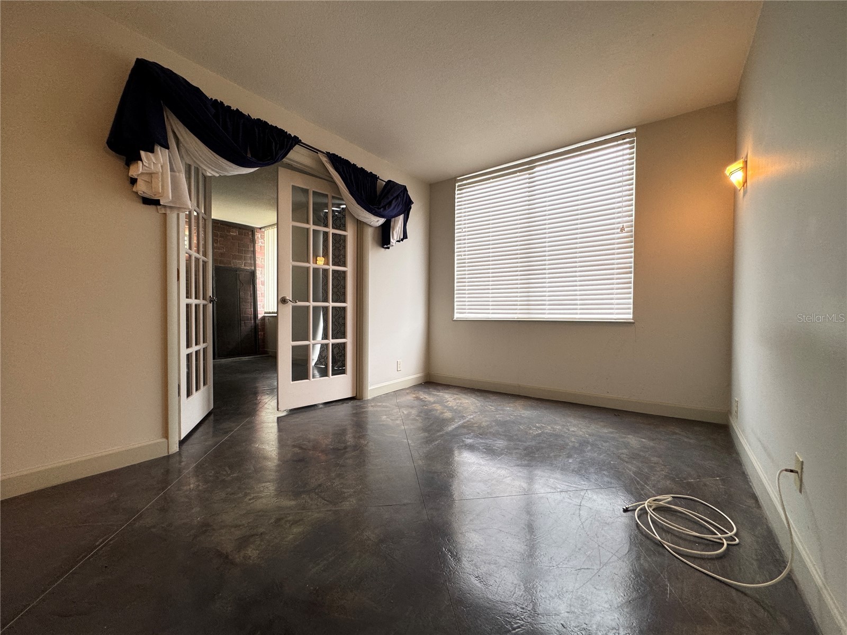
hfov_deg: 102.1
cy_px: 318
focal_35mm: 14
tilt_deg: -1.0
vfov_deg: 85.7
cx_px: 424
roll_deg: -0.6
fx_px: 343
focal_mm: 2.22
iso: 160
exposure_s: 1/60
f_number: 2.2
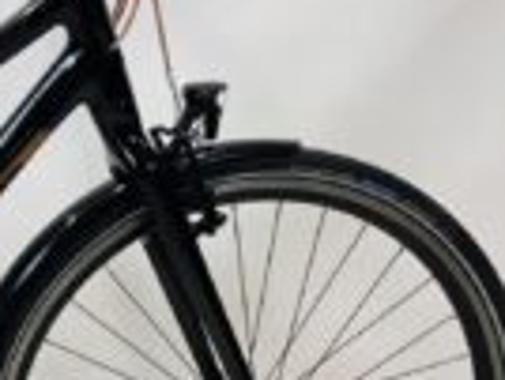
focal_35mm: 87
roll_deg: +0.4
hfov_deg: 19.9
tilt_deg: -8.0
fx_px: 1271
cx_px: -219
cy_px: 188
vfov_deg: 17.0
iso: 50
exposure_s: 1/100
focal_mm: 4.25
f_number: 1.8
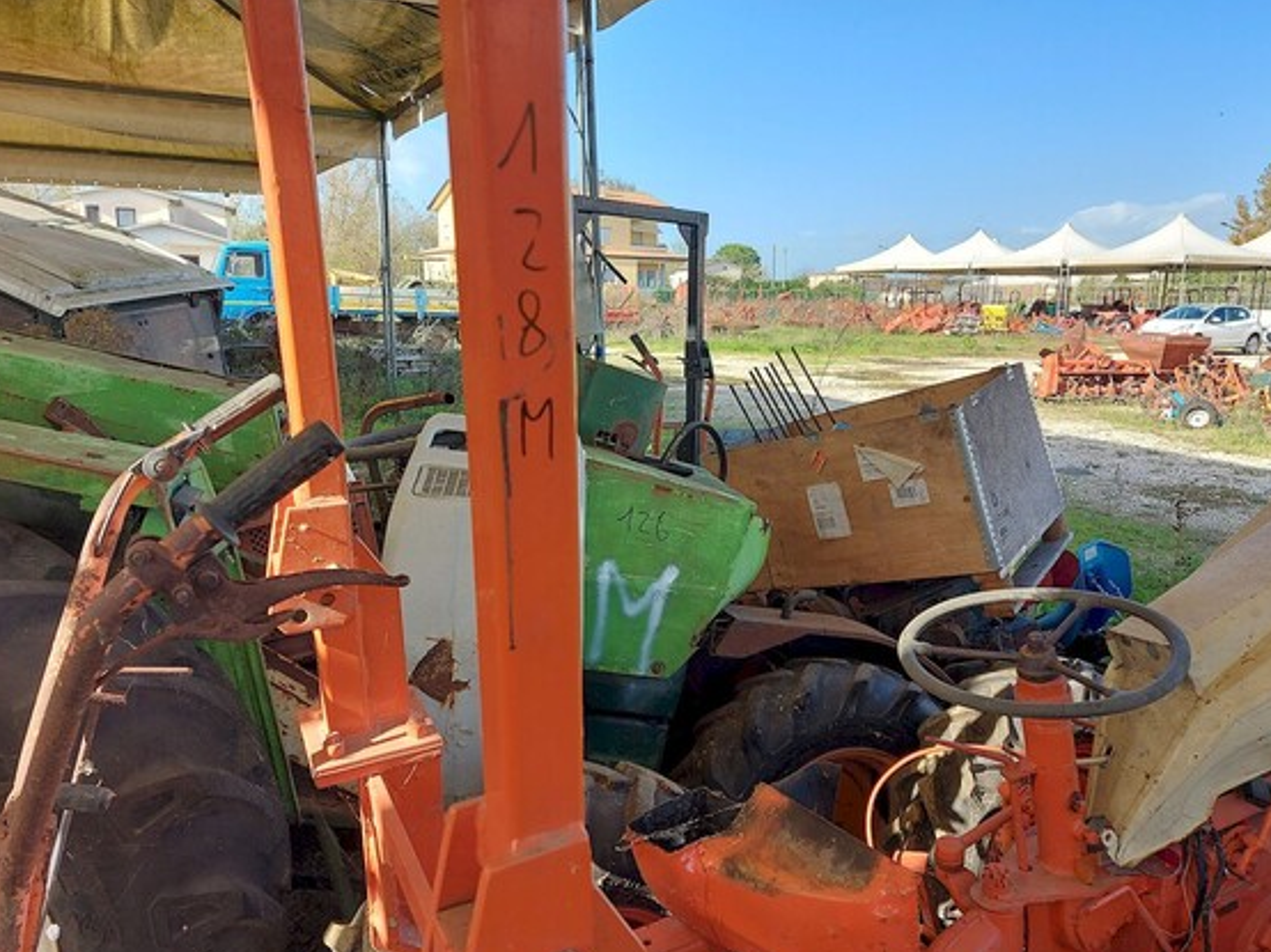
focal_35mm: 26
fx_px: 954
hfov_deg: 67.3
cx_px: 661
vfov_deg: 53.0
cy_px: 473
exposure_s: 1/252
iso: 32
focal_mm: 5.23
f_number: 1.8
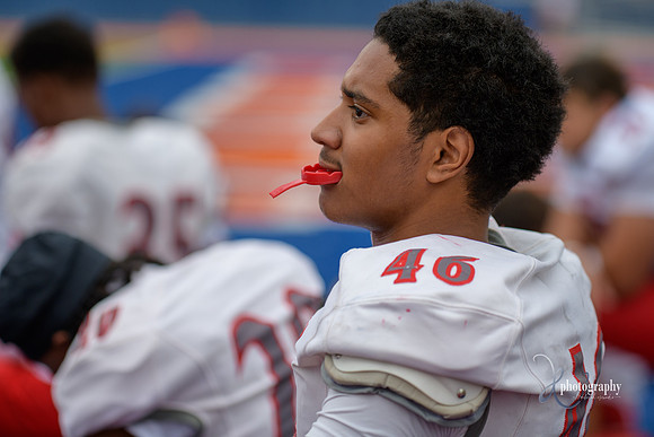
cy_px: 218
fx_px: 2907
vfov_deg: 8.6
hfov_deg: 12.8
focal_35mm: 160
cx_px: 327
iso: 400
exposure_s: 1/500
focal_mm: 160
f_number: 2.8
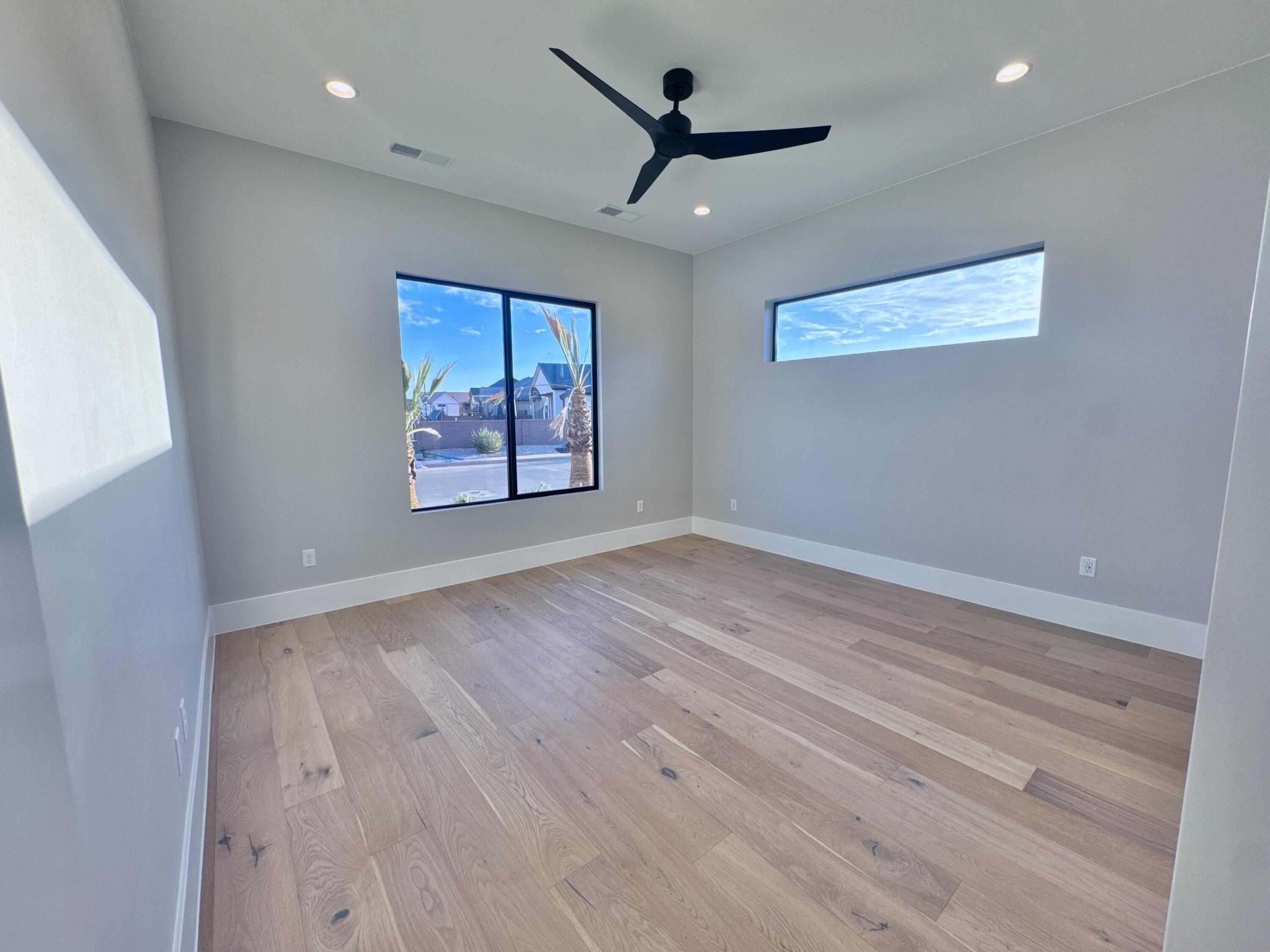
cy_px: 476
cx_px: 635
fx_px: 514
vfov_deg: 85.7
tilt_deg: -7.2
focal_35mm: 14
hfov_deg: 102.1
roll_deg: +1.0
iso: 64
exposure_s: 1/157
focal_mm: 2.22
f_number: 2.2
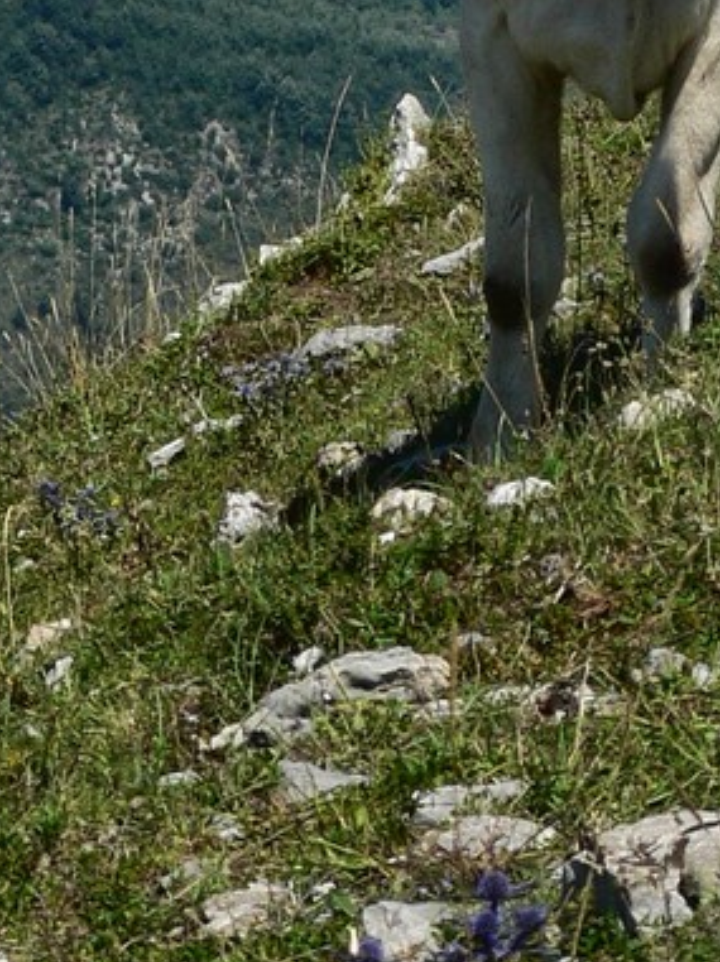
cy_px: -366
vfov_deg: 3.2
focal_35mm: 612
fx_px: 17001
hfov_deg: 2.4
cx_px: 88
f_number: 5
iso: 80
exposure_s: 1/400
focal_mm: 30.4
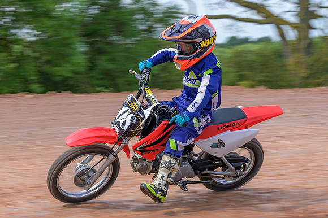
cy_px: 127
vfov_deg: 10.5
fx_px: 1190
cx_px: 137
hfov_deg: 15.7
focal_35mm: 131
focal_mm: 75
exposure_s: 1/160
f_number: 8
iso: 110
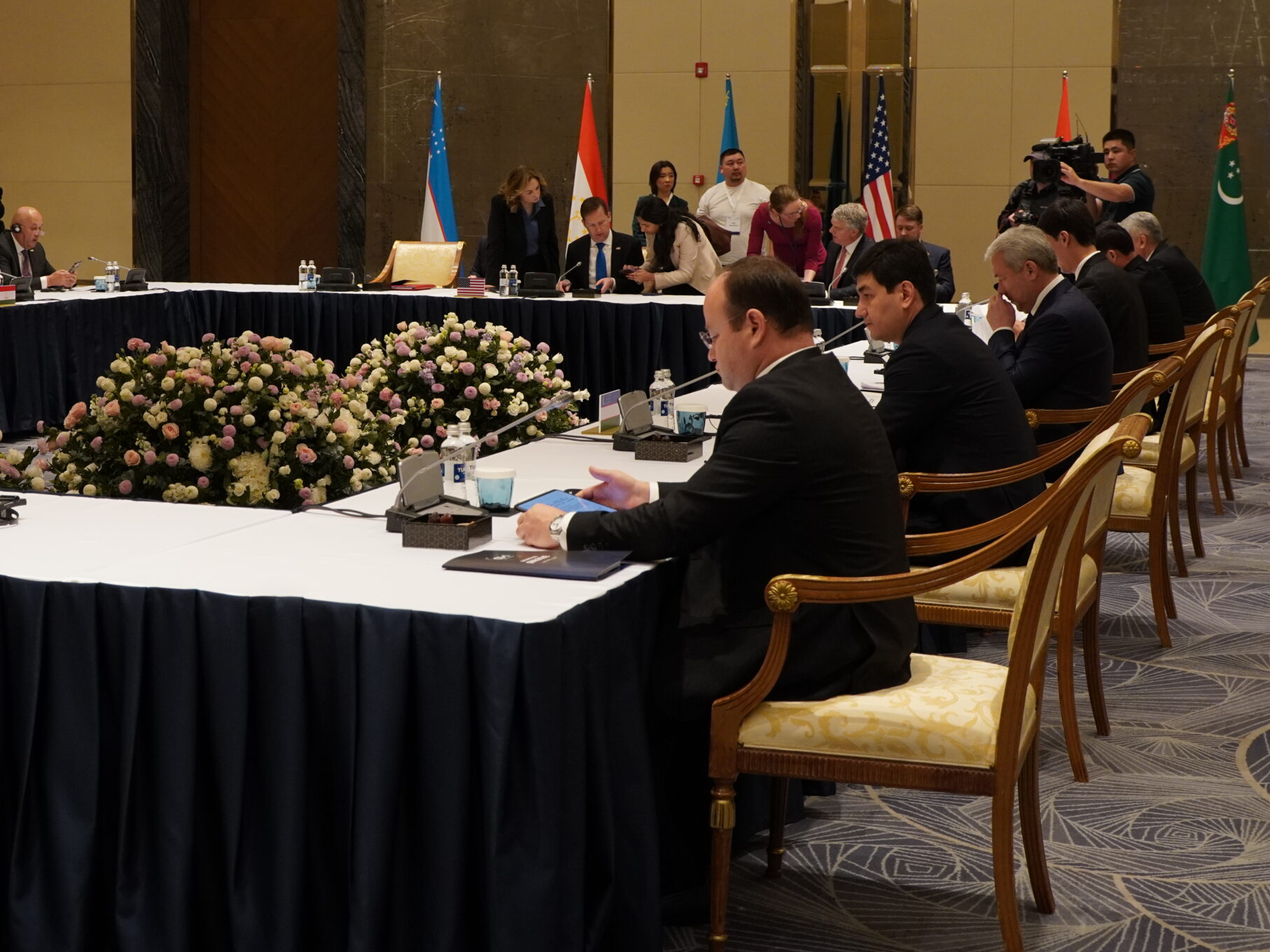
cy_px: 378
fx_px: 2091
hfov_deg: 33.4
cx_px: 409
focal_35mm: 57
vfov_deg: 25.6
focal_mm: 28
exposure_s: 1/125
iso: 1250
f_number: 4.5
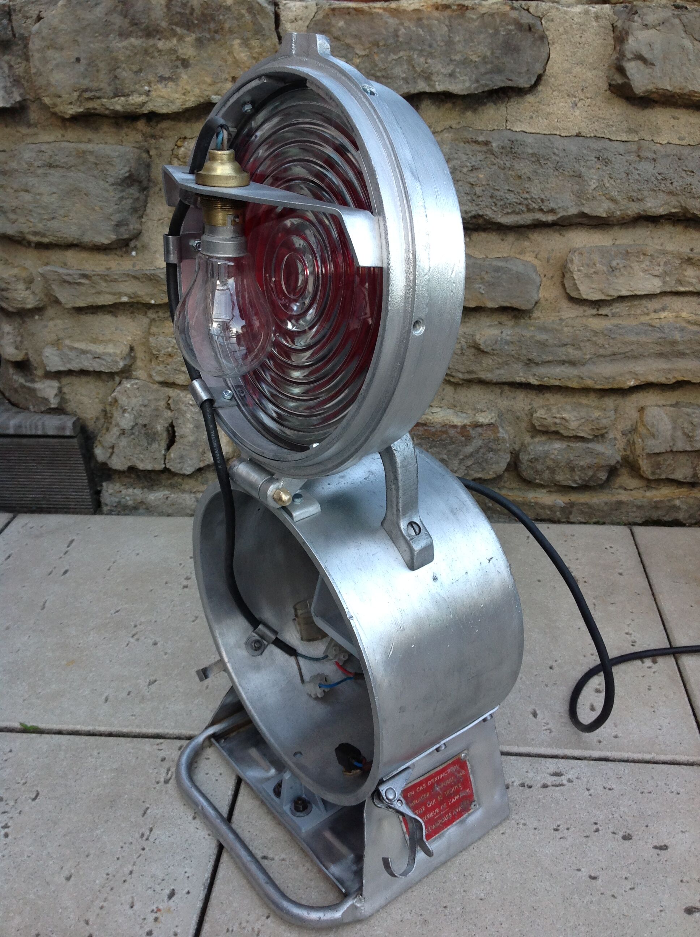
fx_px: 946
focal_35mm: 35
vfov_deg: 52.7
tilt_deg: -27.1
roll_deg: +4.1
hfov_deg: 40.6
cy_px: 468
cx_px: 350
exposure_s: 1/60
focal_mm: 4.28
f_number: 2.4
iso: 64
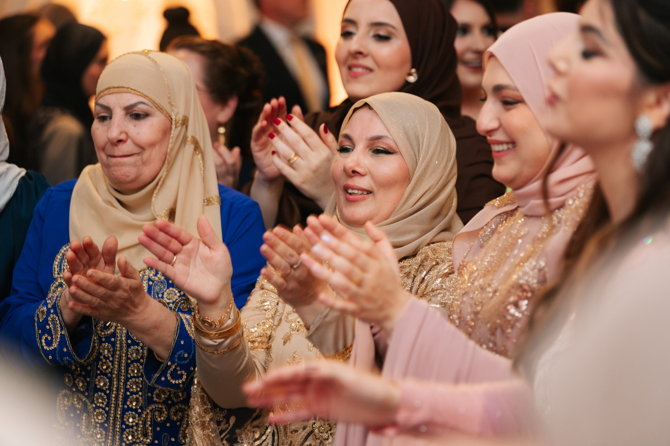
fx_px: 1974
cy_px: 223
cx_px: 335
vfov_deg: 12.9
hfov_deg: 19.3
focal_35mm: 106
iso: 1000
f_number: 2.7
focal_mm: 105
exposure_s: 1/160
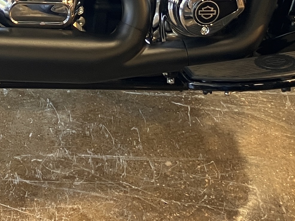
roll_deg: -6.2
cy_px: -144
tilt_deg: -25.1
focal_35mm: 115
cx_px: 19
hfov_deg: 16.8
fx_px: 980
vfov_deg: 12.1
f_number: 1.8
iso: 64
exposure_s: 1/60
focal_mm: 3.99
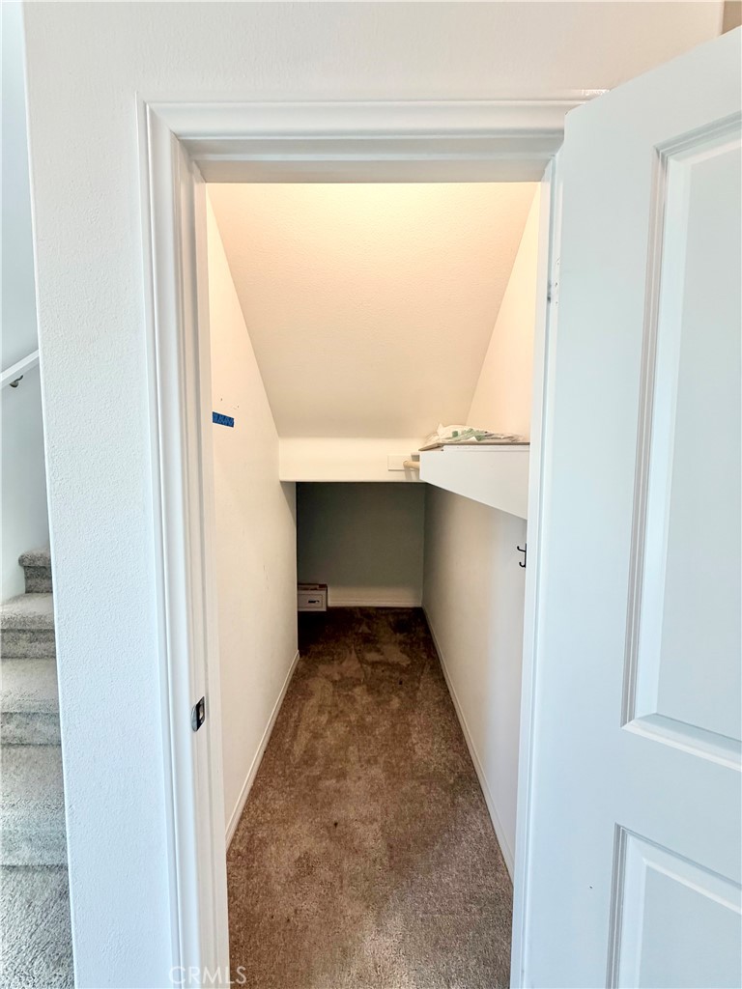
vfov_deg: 102.1
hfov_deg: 85.7
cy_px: 494
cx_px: 371
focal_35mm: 14
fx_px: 400
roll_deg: -0.1
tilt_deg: -4.6
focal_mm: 2.22
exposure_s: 1/120
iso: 125
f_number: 2.2
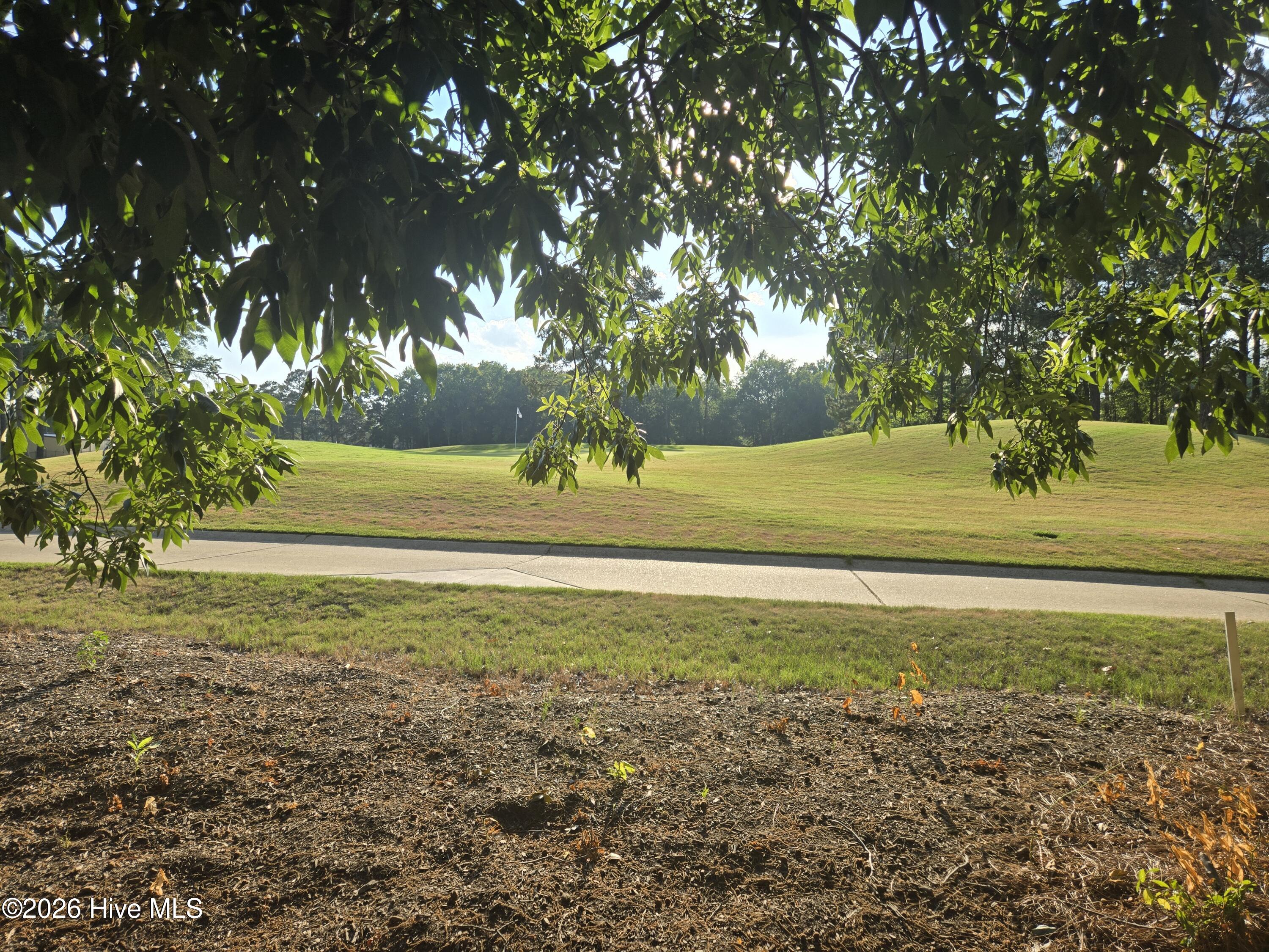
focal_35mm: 23
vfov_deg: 58.9
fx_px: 843
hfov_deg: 73.9
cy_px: 476
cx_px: 634
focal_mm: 5.4
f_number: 1.8
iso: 25
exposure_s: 1/1321
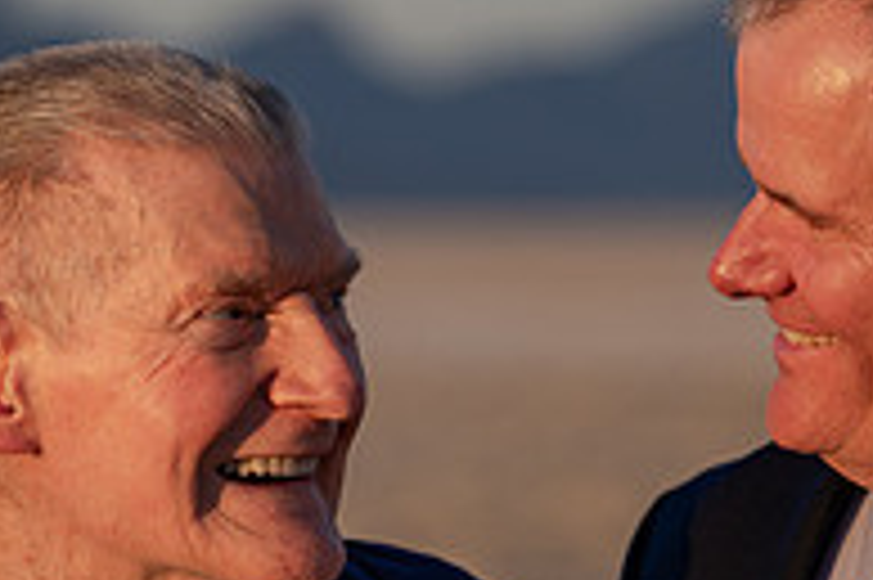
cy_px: 353
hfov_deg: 5.8
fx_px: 8674
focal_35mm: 358
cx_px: 247
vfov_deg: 3.8
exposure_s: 1/1000
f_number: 2.8
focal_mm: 95
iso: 200
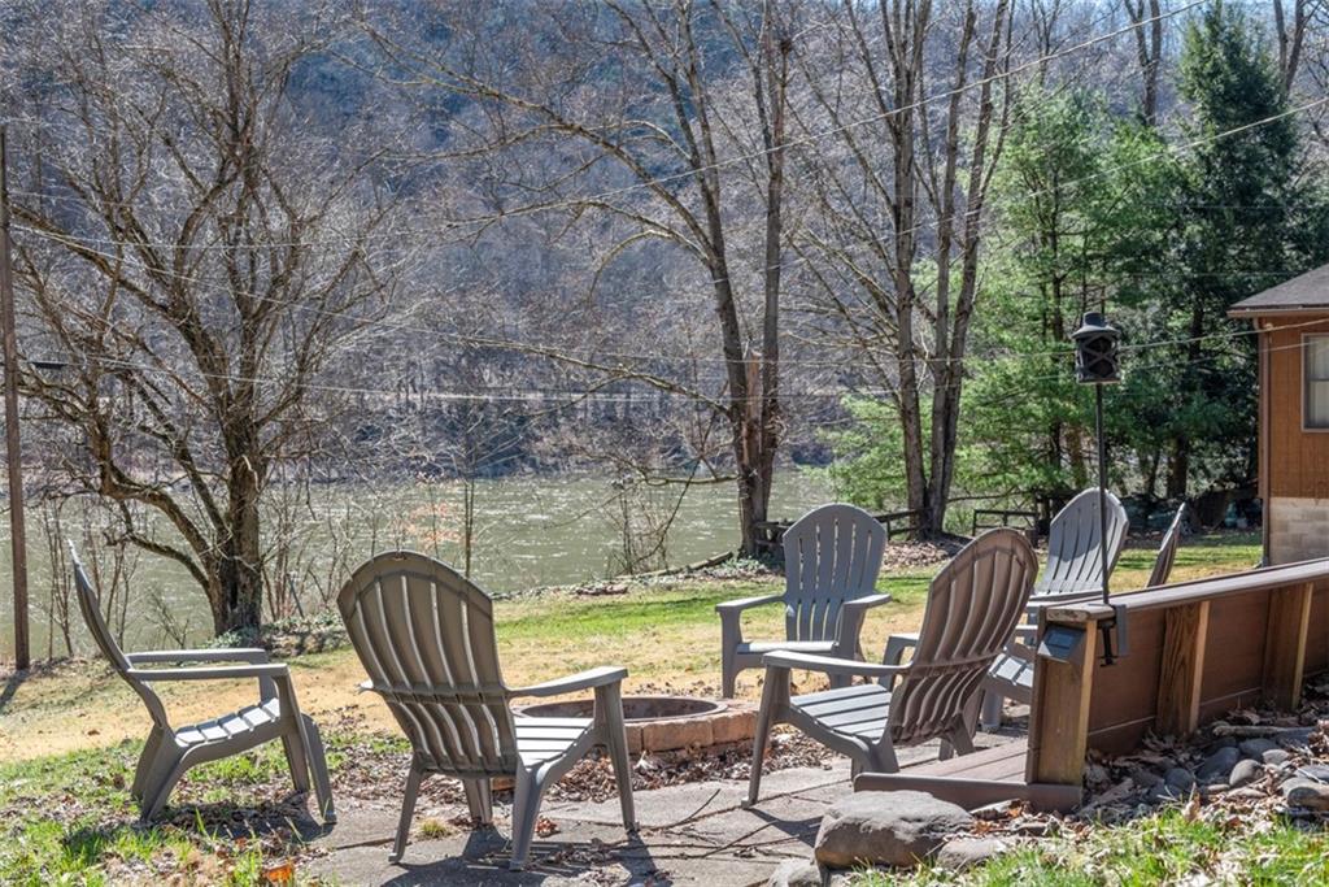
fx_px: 1846
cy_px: 444
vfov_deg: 27.0
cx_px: 664
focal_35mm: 50
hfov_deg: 39.6
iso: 400
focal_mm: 50
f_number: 8
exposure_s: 1/500
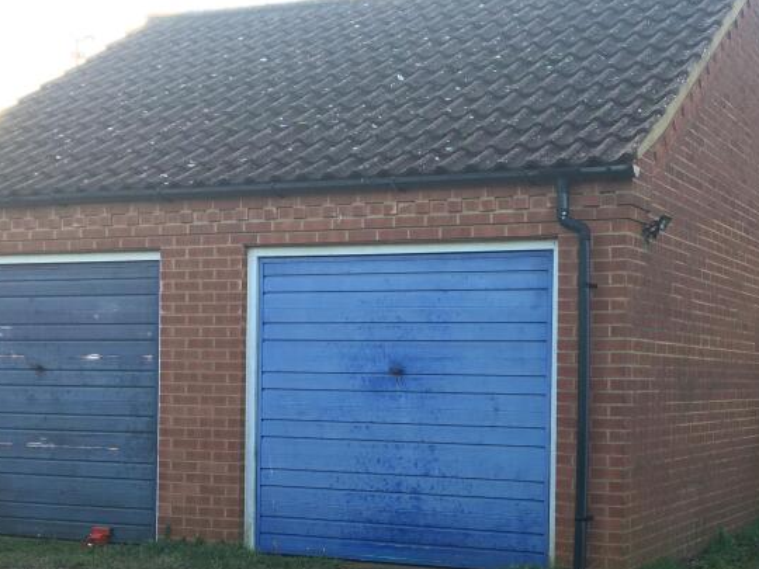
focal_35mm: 55
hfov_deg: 34.2
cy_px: 377
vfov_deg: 26.4
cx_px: 575
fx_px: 1206
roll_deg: +0.0
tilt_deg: -0.7
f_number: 2.2
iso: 25
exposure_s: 1/110
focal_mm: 4.15
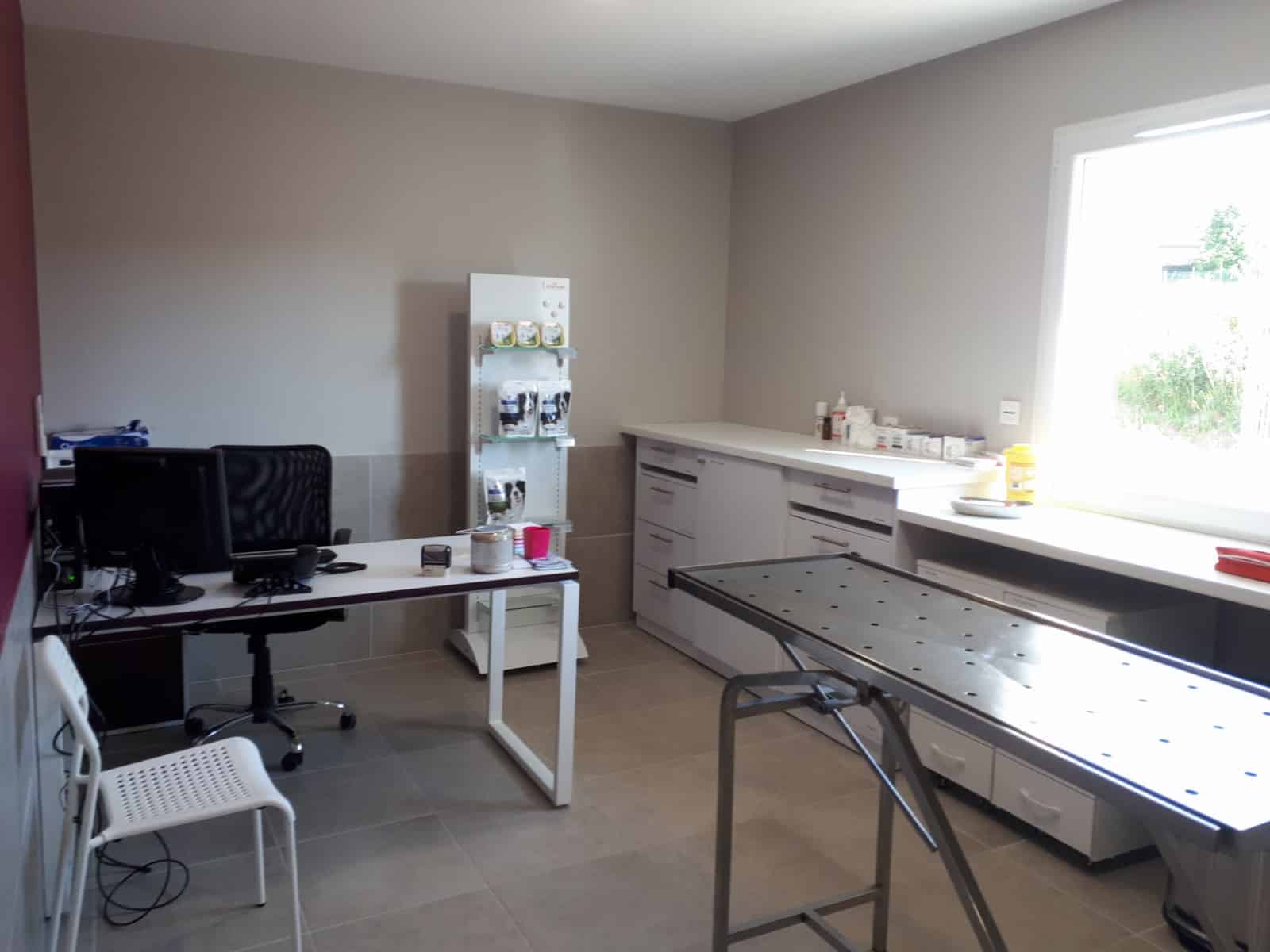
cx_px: 635
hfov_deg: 65.3
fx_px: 991
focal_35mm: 27
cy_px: 476
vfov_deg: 51.4
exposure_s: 1/33
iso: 40
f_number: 1.9
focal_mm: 3.6
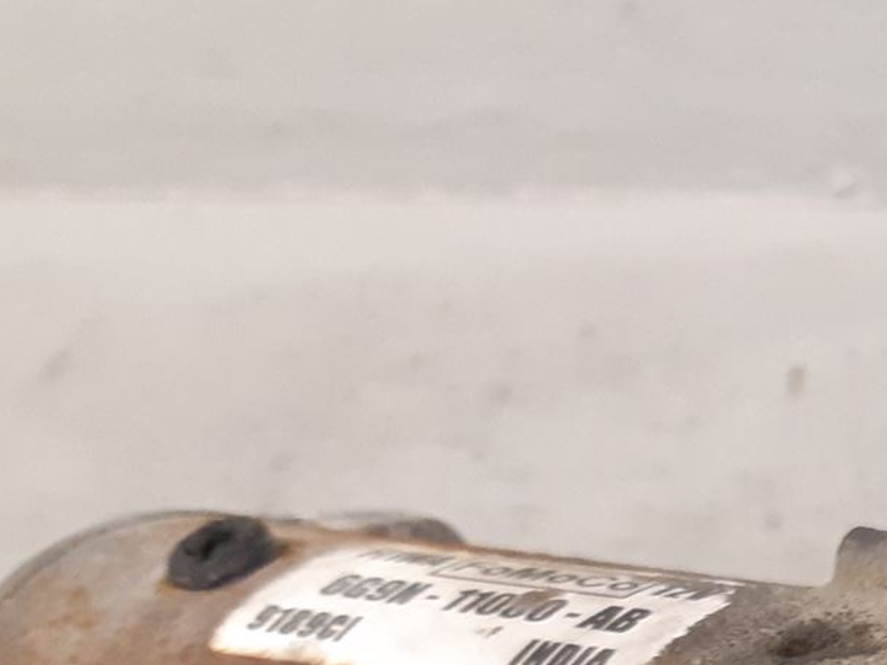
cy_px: 1019
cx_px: 1057
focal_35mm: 87
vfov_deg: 15.5
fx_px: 2229
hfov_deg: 21.0
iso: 250
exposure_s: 1/33
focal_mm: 3.93
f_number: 1.7
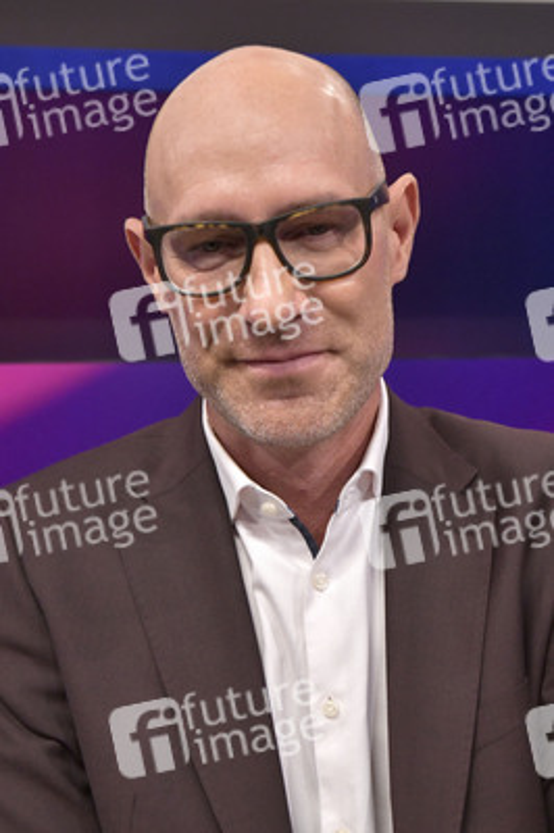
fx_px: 1110
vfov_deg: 41.1
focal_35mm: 48
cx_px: 277
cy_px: 416
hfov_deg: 28.0
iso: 2500
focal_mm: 48
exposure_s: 1/200
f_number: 6.3
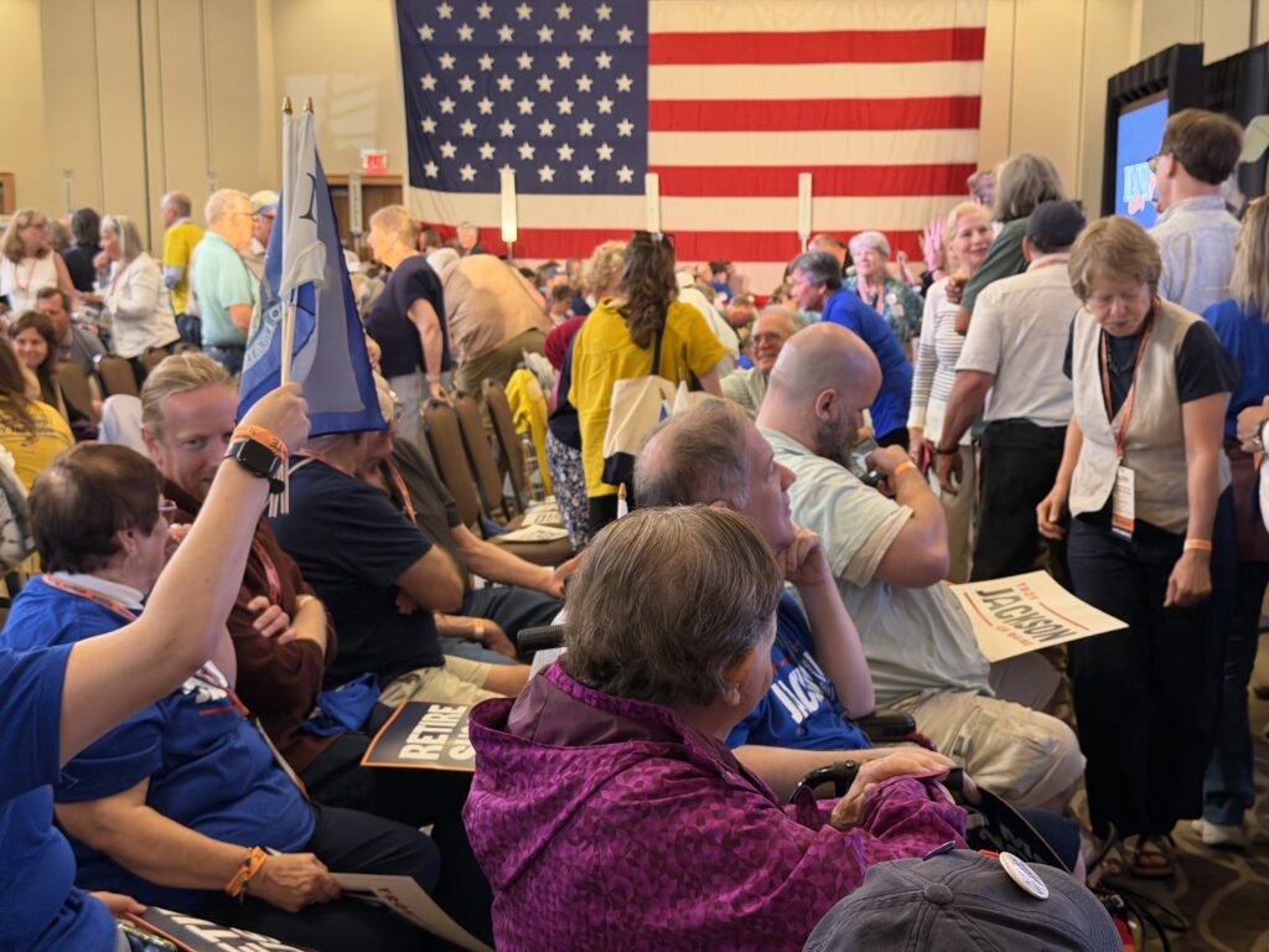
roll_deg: +0.4
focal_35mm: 48
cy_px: 476
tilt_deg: -7.6
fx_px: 1760
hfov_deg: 39.7
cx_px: 634
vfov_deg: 30.3
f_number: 1.78
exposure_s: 1/60
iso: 200
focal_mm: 6.76
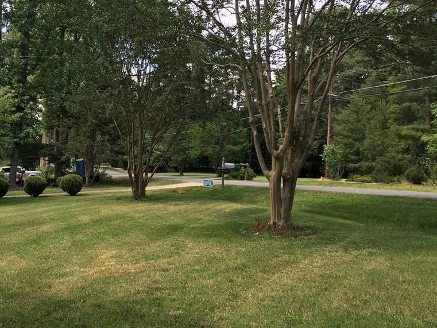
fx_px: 492
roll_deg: -2.1
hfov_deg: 47.6
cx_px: 181
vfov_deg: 36.8
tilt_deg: +2.6
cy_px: 145
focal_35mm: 39
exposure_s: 1/422
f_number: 2.2
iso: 25
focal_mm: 4.15
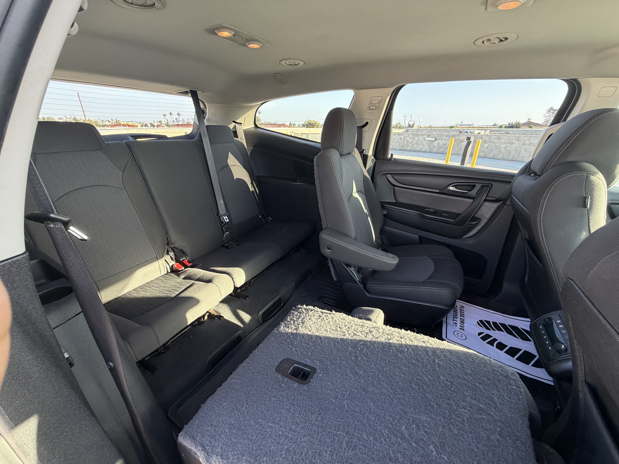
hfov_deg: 102.1
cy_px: 232
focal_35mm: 14
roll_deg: +0.3
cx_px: 310
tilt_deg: -23.0
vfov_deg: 85.7
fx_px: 250
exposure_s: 1/121
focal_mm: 2.22
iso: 250
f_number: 2.2
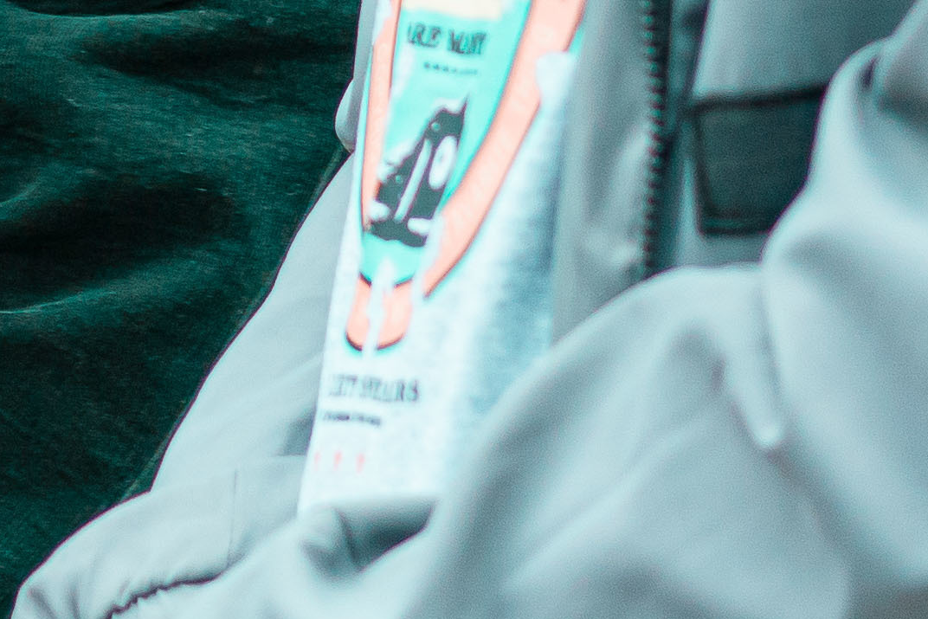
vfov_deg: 3.3
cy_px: -890
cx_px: -1220
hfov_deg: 4.9
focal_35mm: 408
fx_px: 10518
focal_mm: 55
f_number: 3.2
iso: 400
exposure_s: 1/160
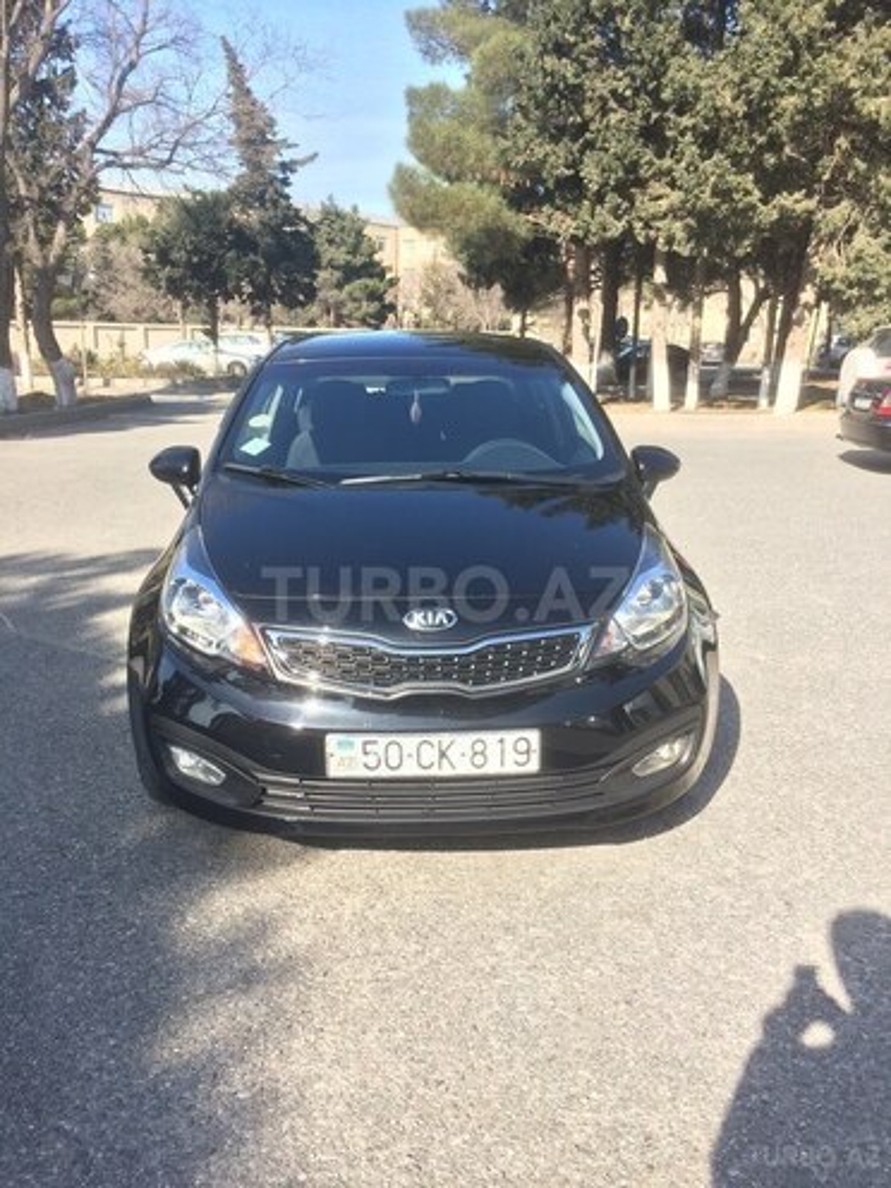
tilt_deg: -16.3
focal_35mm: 29
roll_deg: +0.2
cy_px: 594
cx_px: 446
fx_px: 995
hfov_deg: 48.2
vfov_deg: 61.7
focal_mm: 4.15
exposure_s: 1/912
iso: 32
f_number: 2.2
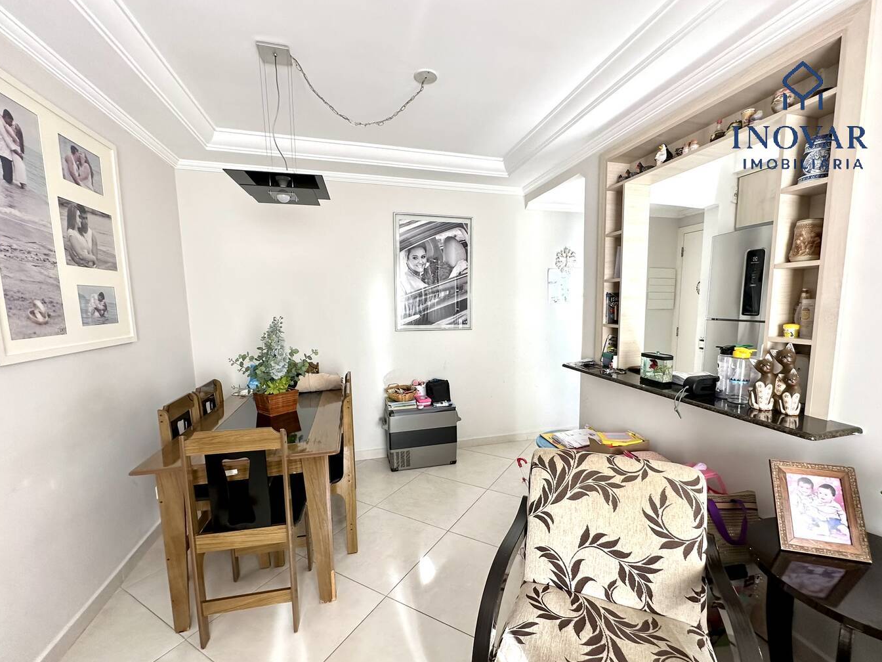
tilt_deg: -7.6
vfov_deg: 81.7
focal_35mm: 15
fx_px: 382
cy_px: 349
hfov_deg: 98.1
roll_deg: -0.2
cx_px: 455
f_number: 2.2
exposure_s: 1/99
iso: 160
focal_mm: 2.22
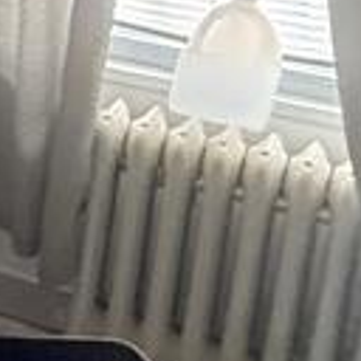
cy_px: -90
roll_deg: +3.4
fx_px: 1168
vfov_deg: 16.7
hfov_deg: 12.6
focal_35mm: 99
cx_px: -564
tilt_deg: -11.4
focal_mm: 2.22
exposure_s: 1/60
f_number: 2.2
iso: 800
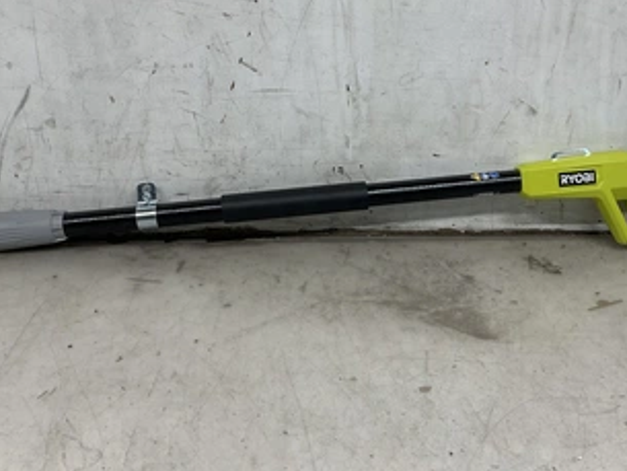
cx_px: 354
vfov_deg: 37.6
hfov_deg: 48.8
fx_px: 689
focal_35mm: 38
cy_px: 189
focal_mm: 3
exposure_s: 1/120
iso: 32
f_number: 1.8
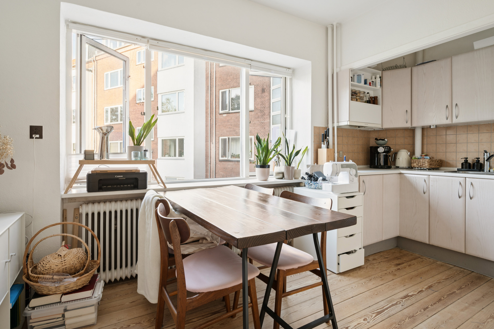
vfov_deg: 65.9
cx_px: 247
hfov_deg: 88.4
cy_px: 164
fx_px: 254
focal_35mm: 18
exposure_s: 1/20
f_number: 9
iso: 640
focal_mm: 18.5
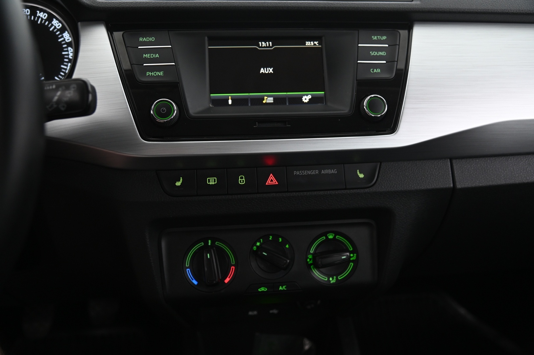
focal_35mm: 32
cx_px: 267
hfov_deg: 58.8
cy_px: 178
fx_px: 474
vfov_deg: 41.1
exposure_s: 1/20
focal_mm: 32
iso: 2000
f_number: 4
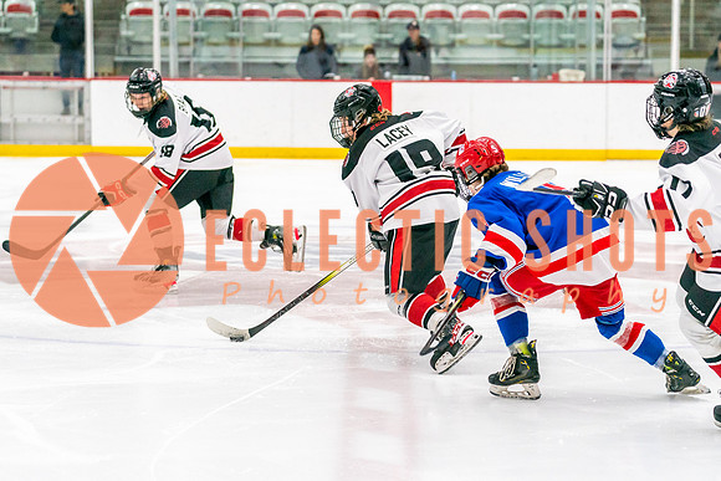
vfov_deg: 12.6
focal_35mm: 109
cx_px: 350
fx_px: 2179
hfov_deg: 18.8
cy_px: 268
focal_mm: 83
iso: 3200
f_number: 2.8
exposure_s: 1/1250
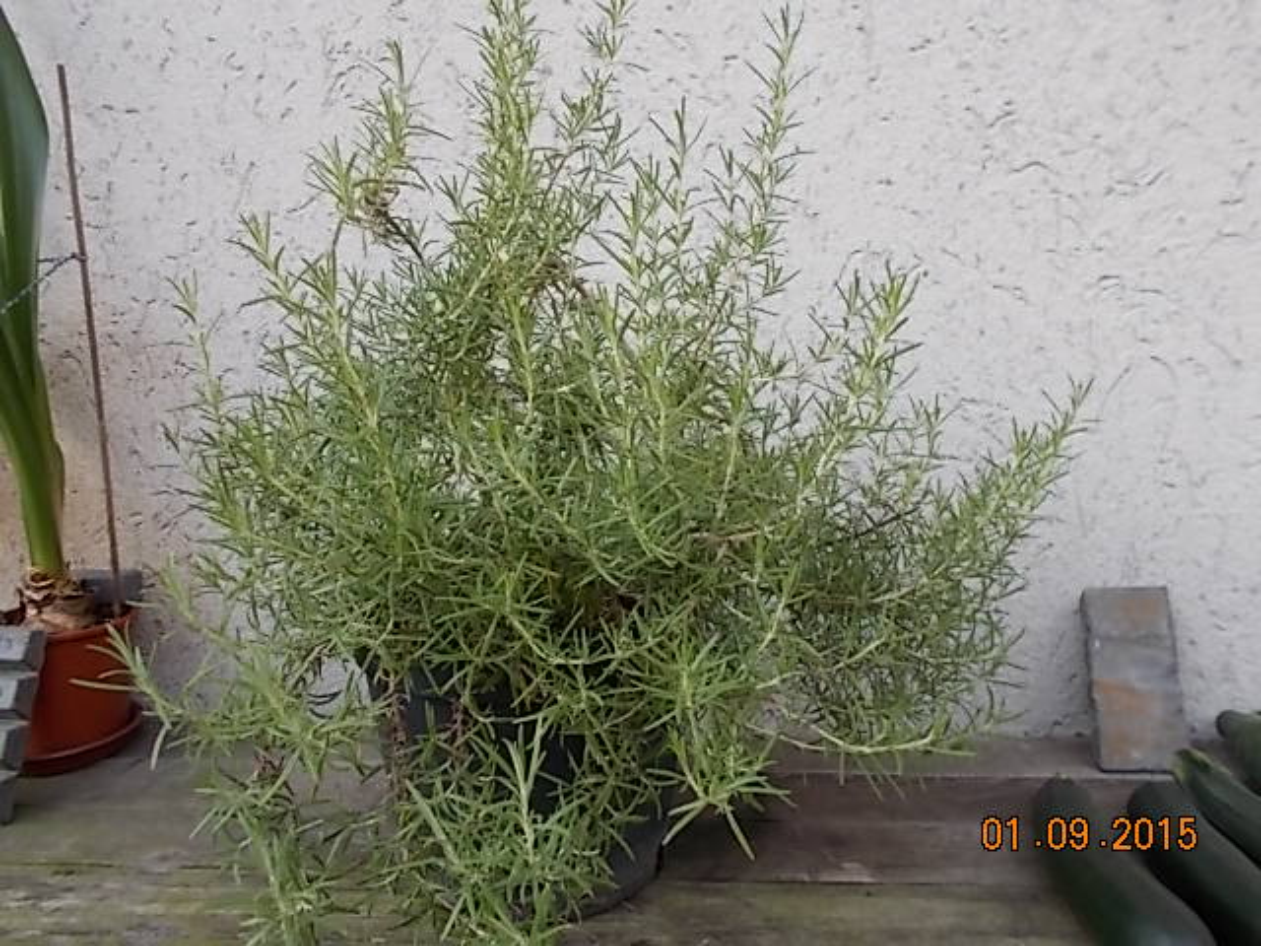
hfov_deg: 60.0
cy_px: 473
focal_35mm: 30
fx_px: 1093
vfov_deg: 46.8
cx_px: 630
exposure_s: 1/80
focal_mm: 5.3
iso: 80
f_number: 3.4
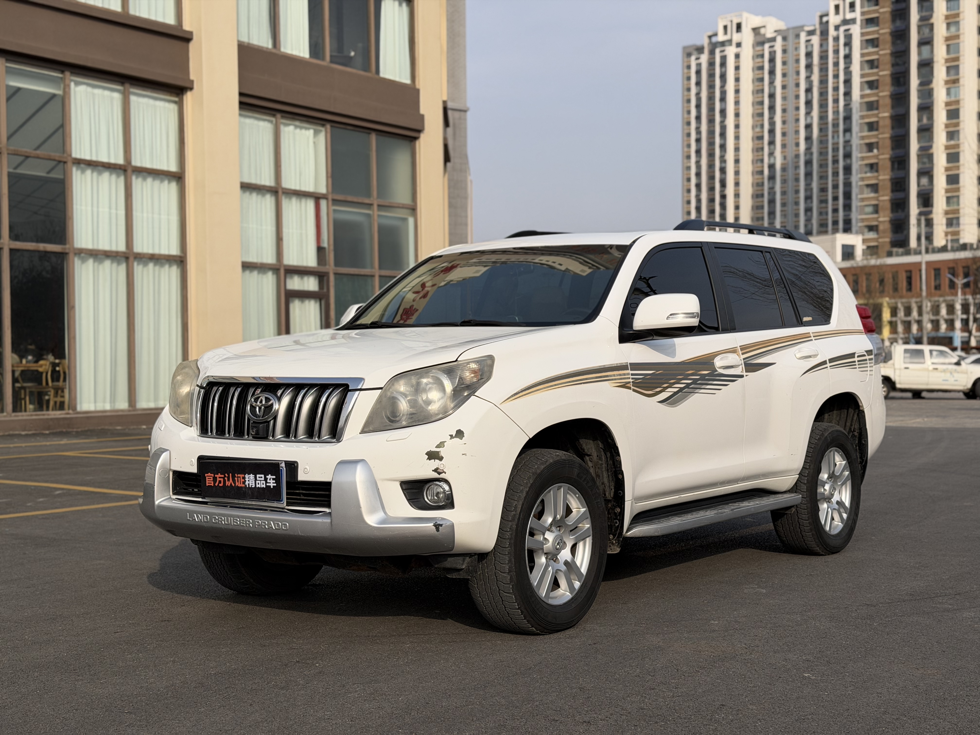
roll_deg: +1.2
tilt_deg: -1.1
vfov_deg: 30.3
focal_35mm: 48
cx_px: 490
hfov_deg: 39.7
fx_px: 1359
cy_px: 368
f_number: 1.78
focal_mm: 6.76
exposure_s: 1/6024
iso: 64
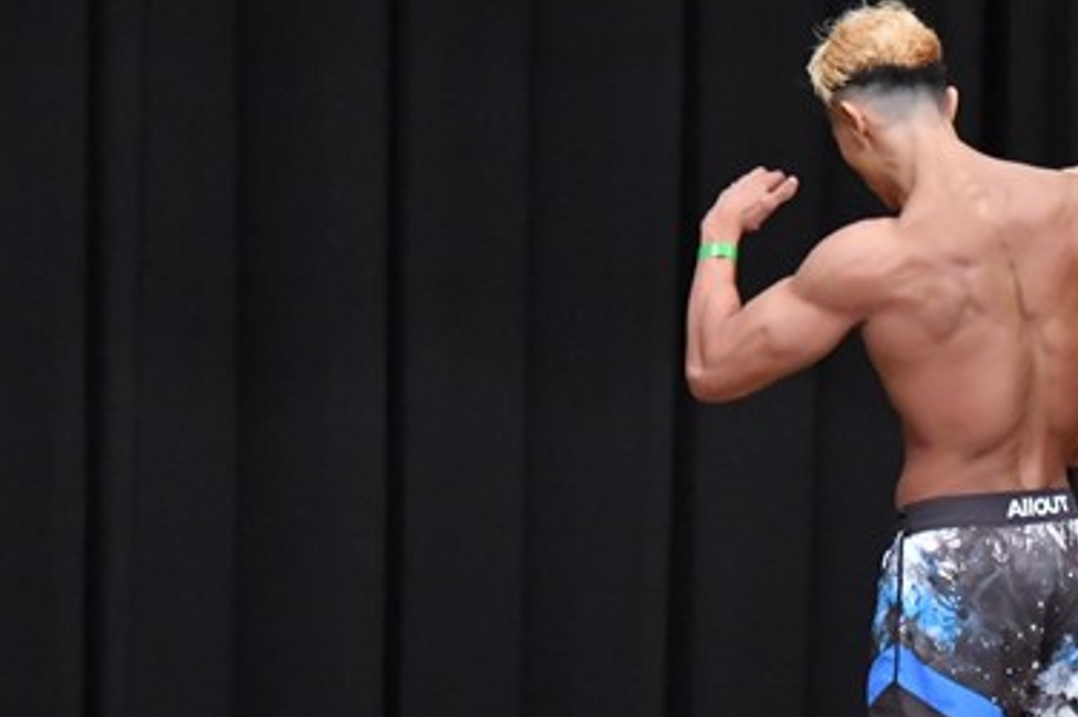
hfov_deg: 4.6
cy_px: 625
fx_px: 13373
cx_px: 1085
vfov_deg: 3.1
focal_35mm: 447
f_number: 5.6
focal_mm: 145
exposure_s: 1/400
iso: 8000
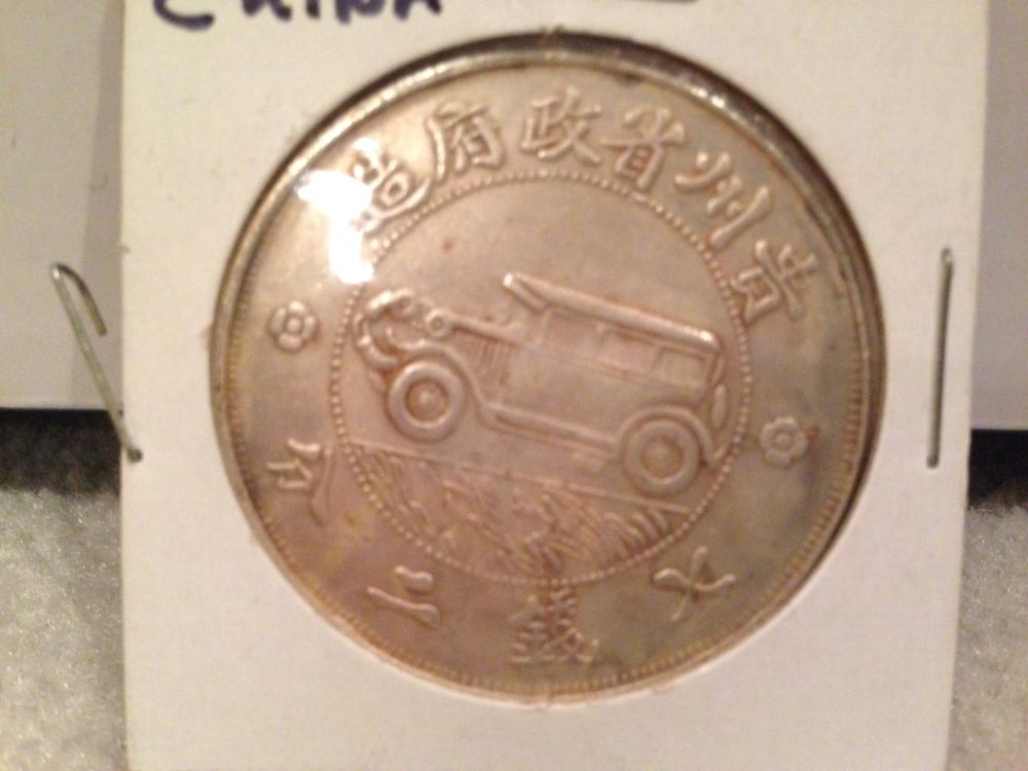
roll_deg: -0.8
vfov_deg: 42.9
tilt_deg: -35.8
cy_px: 386
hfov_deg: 55.4
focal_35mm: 33
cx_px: 514
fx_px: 980
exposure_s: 1/17
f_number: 2.4
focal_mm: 4.12
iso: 400
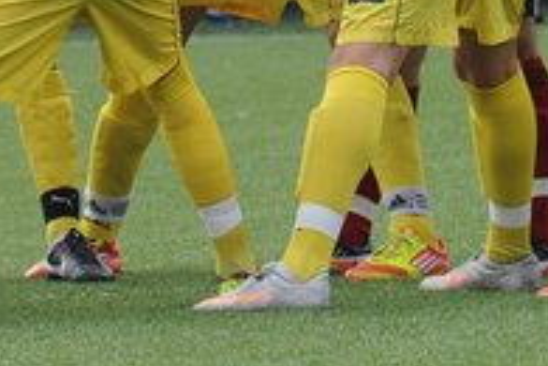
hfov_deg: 2.5
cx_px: -53
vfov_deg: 1.7
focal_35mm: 821
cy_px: -73
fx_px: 12496
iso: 250
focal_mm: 200
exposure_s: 1/800
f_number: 5.6
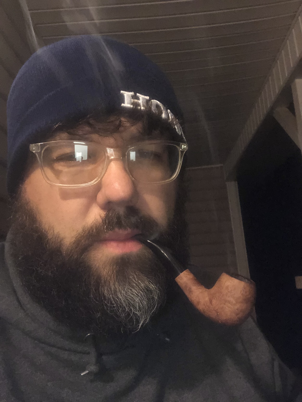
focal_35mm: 32
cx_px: 151
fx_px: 372
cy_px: 201
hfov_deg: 44.2
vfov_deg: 56.8
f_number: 2.2
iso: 500
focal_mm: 2.87
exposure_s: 1/16
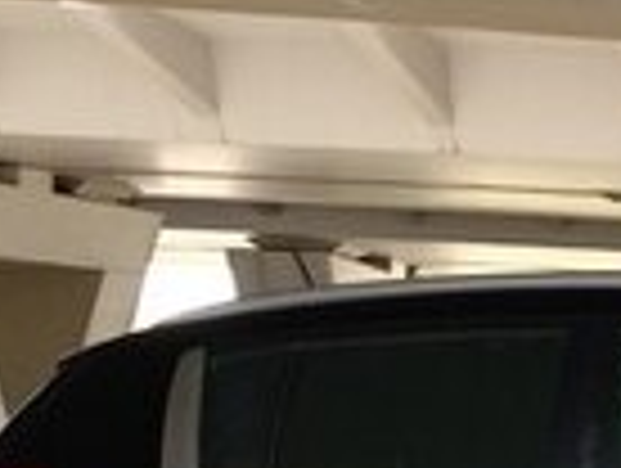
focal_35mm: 124
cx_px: 945
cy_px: 641
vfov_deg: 11.6
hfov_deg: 14.7
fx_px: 2228
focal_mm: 3.81
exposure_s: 1/100
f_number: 2.2
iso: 160
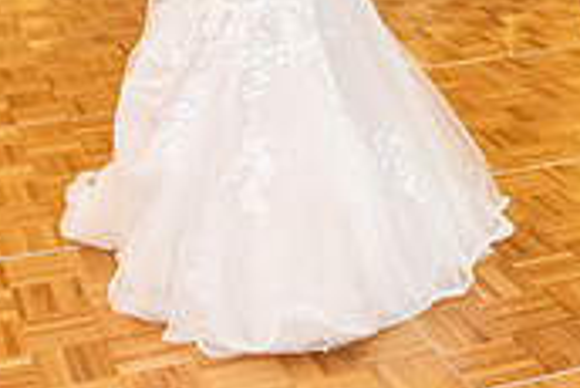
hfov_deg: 25.0
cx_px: 277
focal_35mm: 81
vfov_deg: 16.0
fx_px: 1306
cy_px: -116
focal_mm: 24
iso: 1600
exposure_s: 1/250
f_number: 2.8
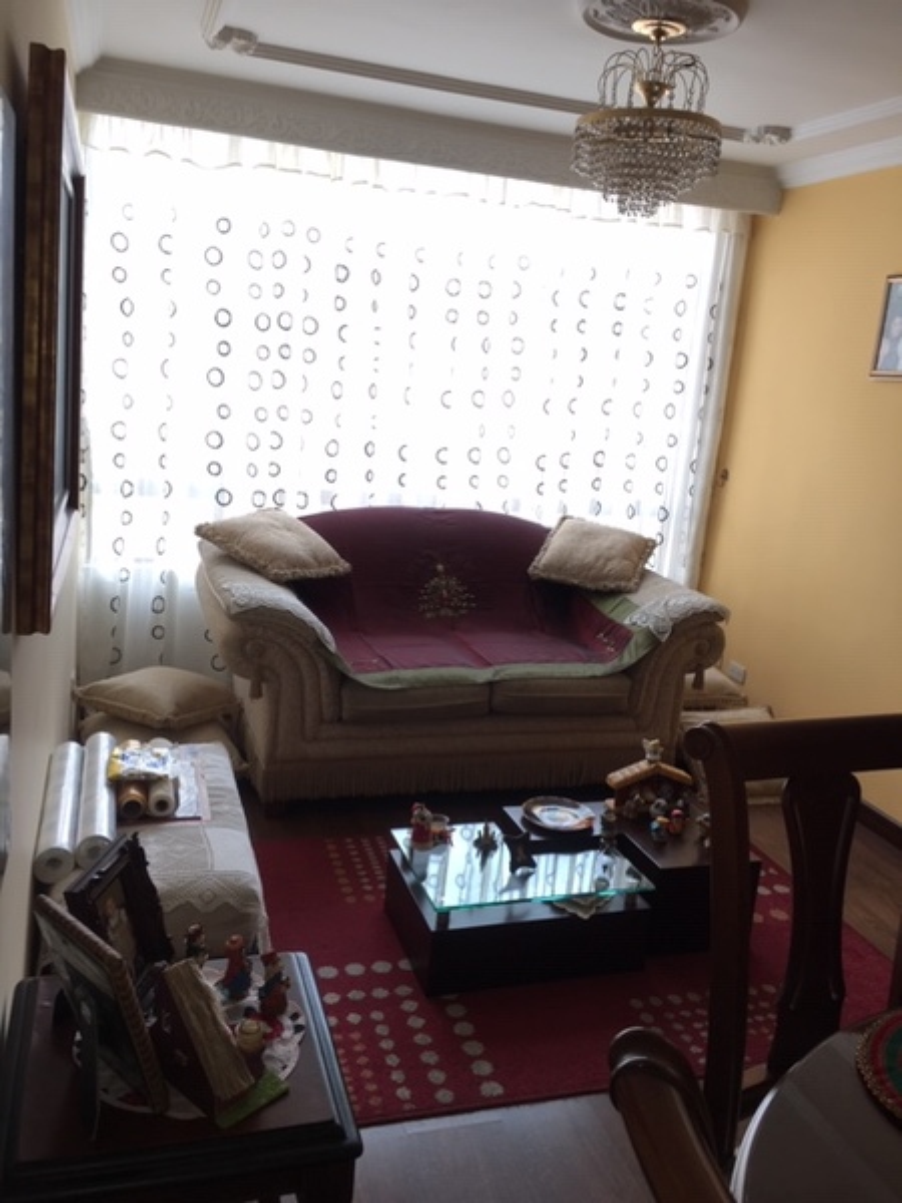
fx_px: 1008
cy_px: 602
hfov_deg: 48.2
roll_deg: -4.5
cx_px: 451
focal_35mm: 29
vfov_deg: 61.7
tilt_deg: -12.2
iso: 25
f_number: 2.2
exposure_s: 1/51
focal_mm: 4.15
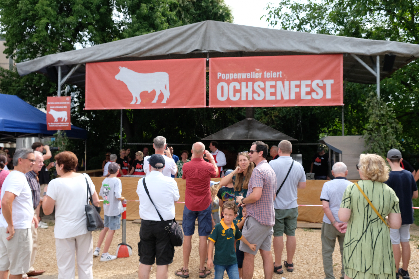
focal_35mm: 31
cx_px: 210
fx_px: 361
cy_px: 140
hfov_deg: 60.3
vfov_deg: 42.3
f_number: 5.6
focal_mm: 20.5
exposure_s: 1/1500
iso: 800
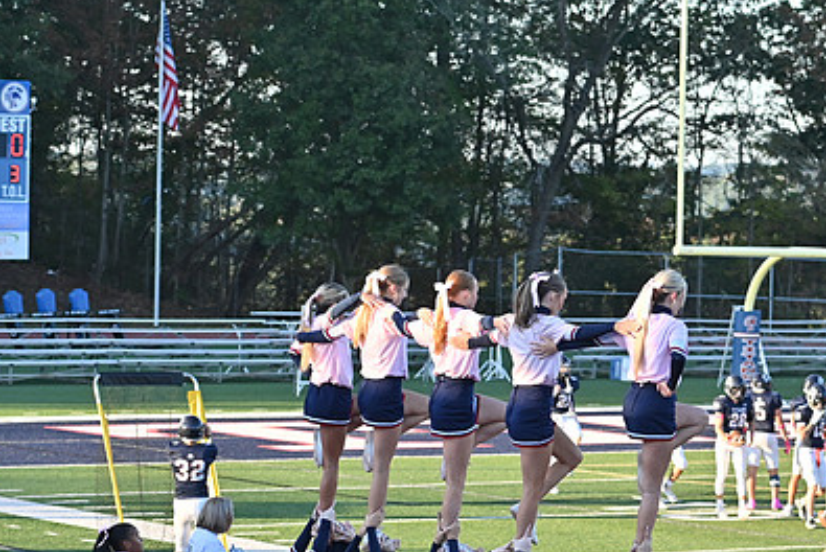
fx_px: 3536
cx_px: 491
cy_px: 392
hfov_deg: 13.3
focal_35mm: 154
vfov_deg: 8.9
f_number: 4
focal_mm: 70
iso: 400
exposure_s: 1/1000
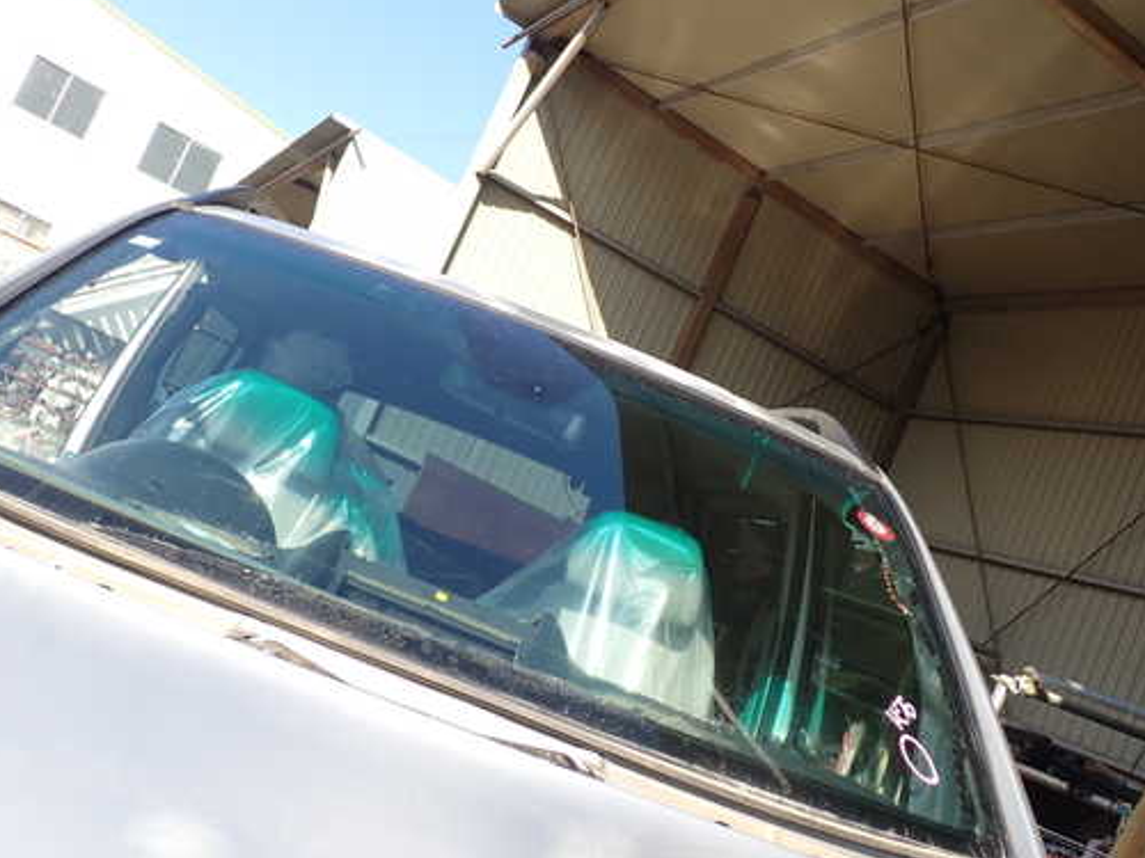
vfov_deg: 39.7
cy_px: 423
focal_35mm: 36
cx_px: 485
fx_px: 1191
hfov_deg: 51.2
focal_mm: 5.4
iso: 100
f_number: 3.2
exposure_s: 1/500
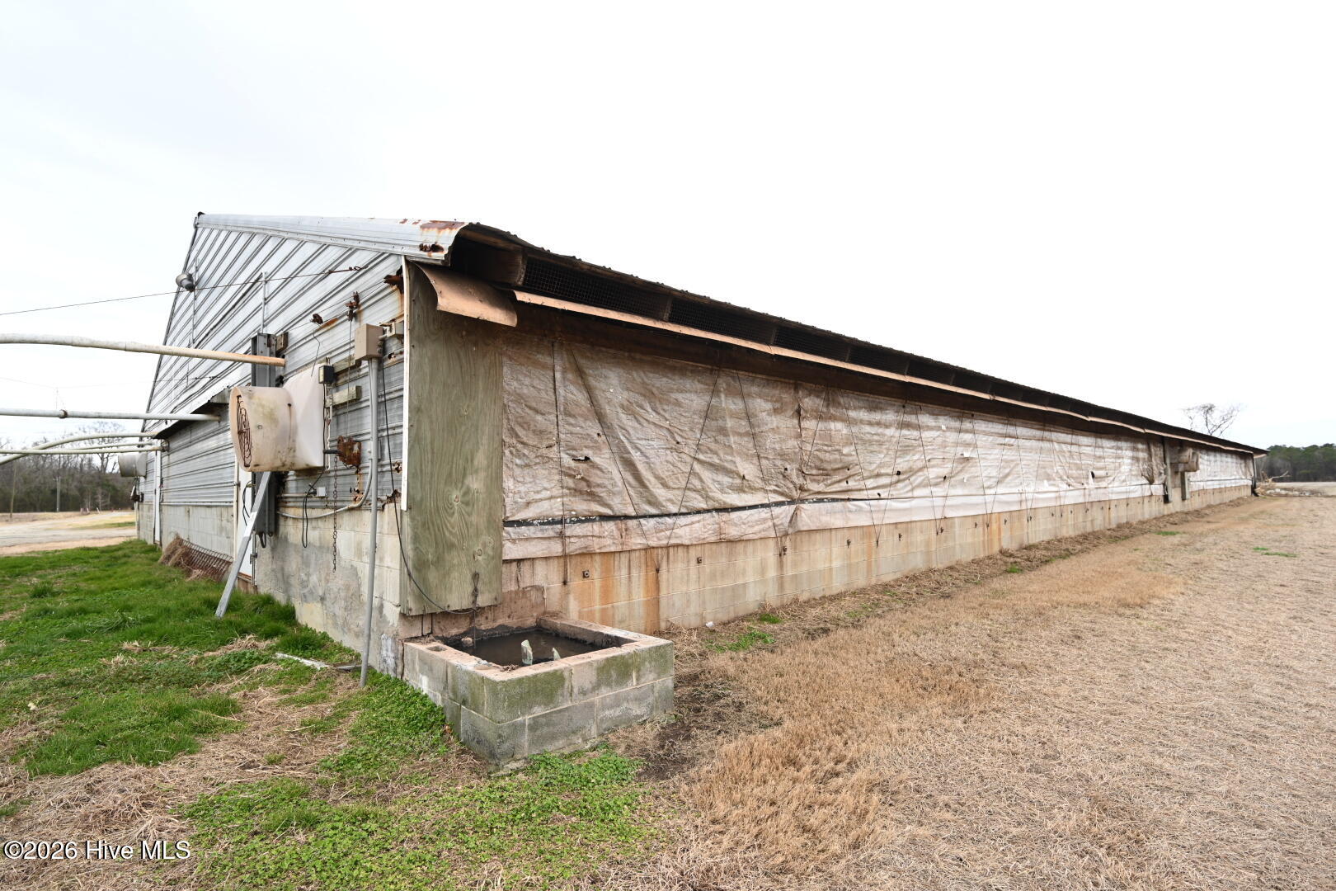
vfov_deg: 68.9
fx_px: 649
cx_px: 668
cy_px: 446
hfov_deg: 91.6
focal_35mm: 18
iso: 140
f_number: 4
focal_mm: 17.5
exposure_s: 1/20
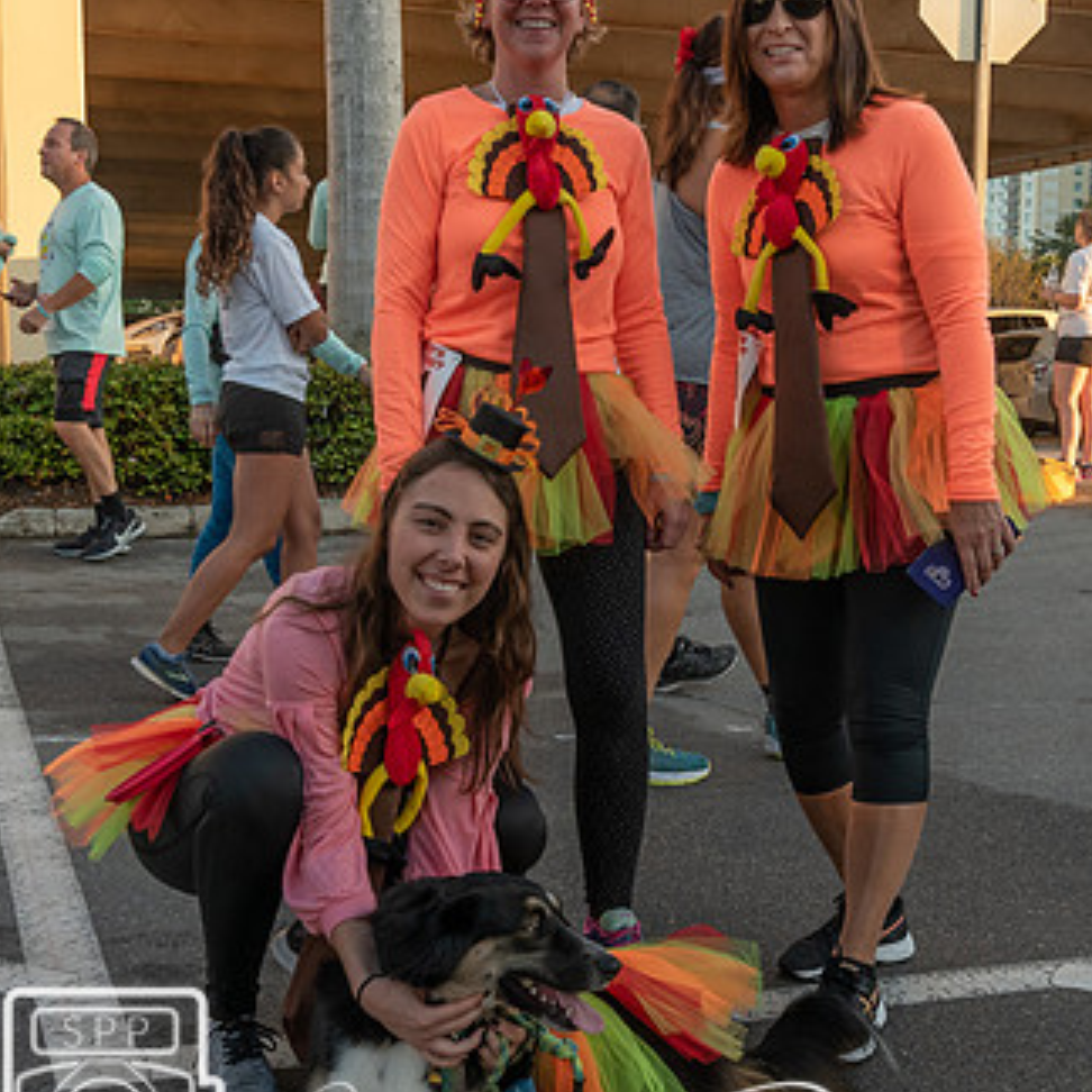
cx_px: 547
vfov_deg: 32.7
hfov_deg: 32.8
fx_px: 1856
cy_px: 642
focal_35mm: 52
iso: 400
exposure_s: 1/160
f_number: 6.3
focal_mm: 19
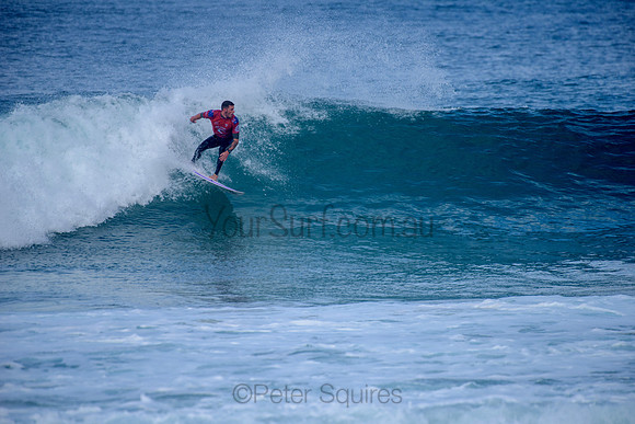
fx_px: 8823
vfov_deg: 2.8
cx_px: 318
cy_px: 212
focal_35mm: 500
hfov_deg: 4.1
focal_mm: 500
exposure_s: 1/2000
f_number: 5.6
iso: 200
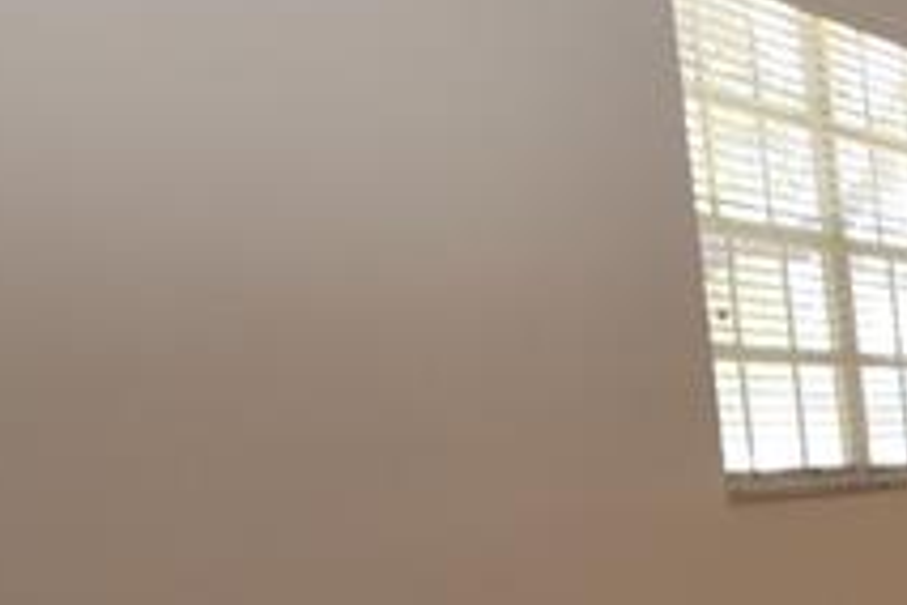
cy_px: 784
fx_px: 1814
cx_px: 1673
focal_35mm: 72
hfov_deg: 19.8
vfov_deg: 17.7
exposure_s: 1/100
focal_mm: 10
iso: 800
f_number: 5
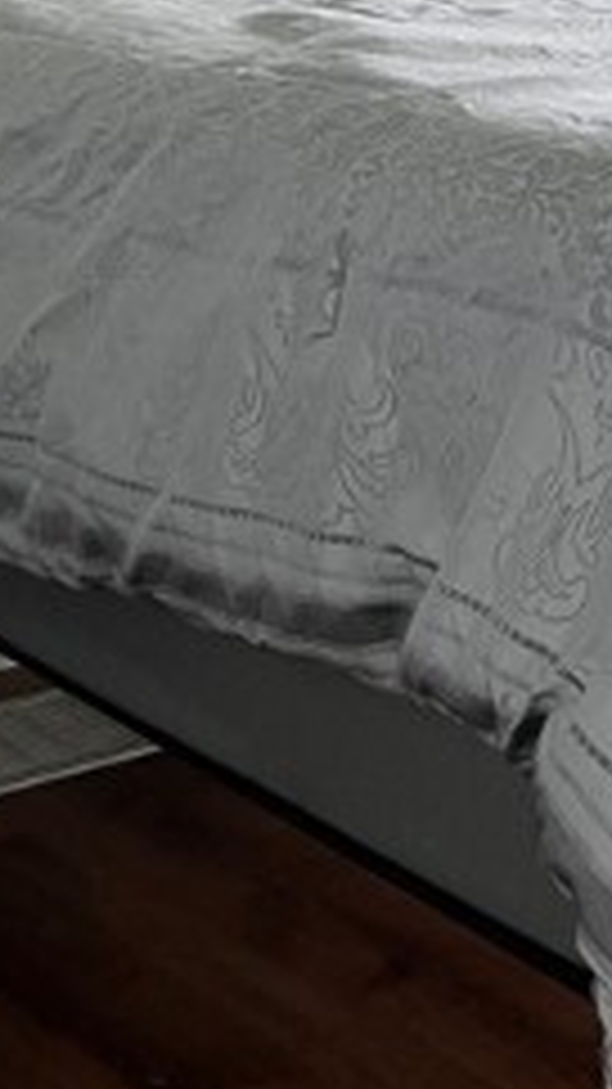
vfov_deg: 22.9
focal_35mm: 90
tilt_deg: -5.6
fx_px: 2598
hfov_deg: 12.7
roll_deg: -1.8
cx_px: 945
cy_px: 40
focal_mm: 5.7
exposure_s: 1/60
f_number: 1.5
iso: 80
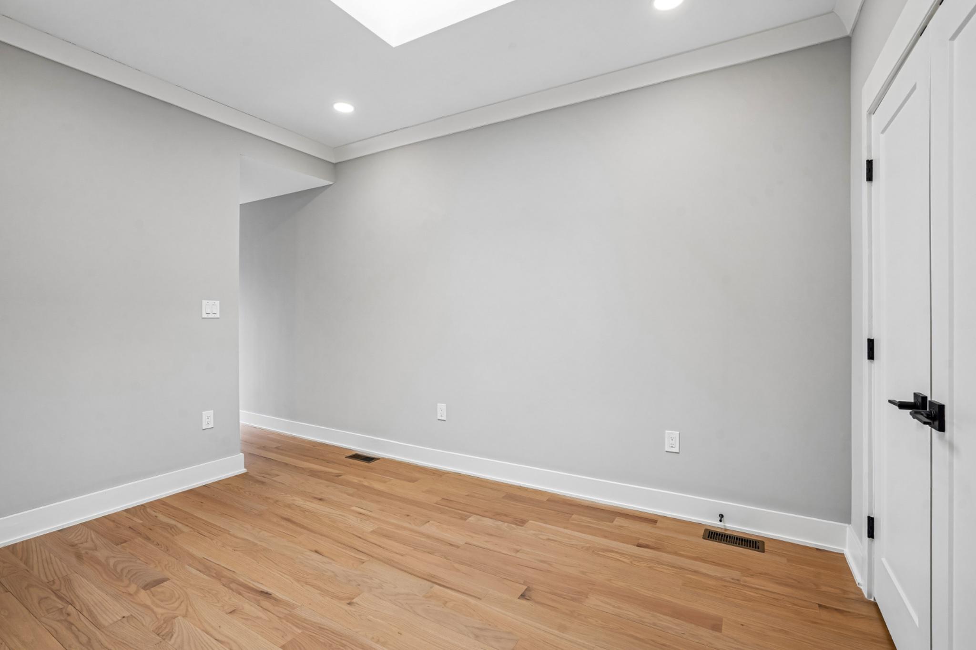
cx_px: 488
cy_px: 325
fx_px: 434
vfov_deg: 73.7
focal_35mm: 16
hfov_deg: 96.7
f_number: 8
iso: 200
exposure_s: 1/20
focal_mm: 16
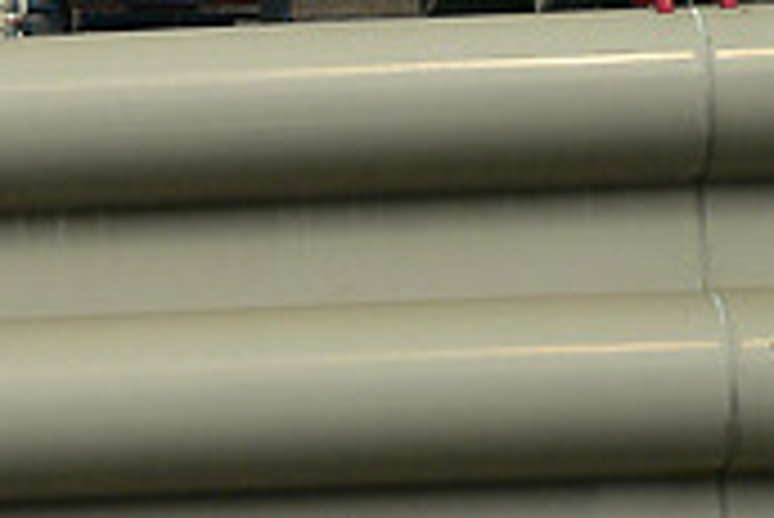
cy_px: -734
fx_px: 4519
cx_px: -216
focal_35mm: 210
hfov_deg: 9.6
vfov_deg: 6.3
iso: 80
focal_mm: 9.6
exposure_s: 1/500
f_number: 4
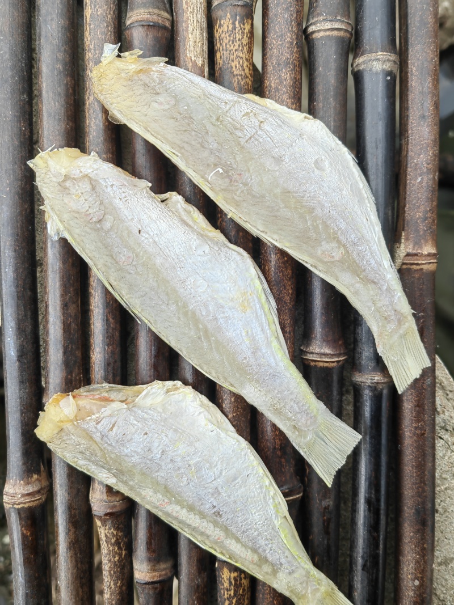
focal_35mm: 27
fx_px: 472
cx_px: 227
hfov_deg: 51.3
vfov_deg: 65.3
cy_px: 302
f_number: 1.8
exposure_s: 1/234
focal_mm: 5.54
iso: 50
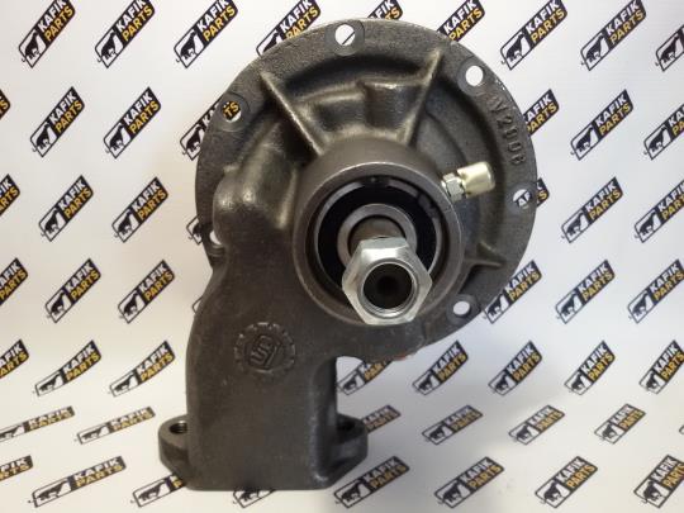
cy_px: 256
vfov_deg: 45.4
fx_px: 613
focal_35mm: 31
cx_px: 342
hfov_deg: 58.4
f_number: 2.4
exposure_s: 1/33
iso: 80
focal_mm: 2.93
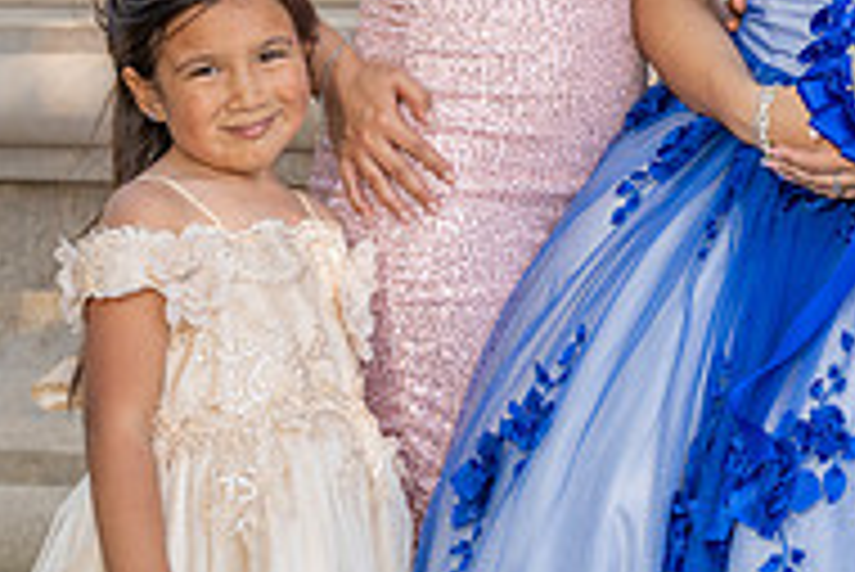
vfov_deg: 8.1
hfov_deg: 12.2
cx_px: 836
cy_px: -380
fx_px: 3945
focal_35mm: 166
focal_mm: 49.1
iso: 125
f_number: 4.5
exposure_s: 1/200
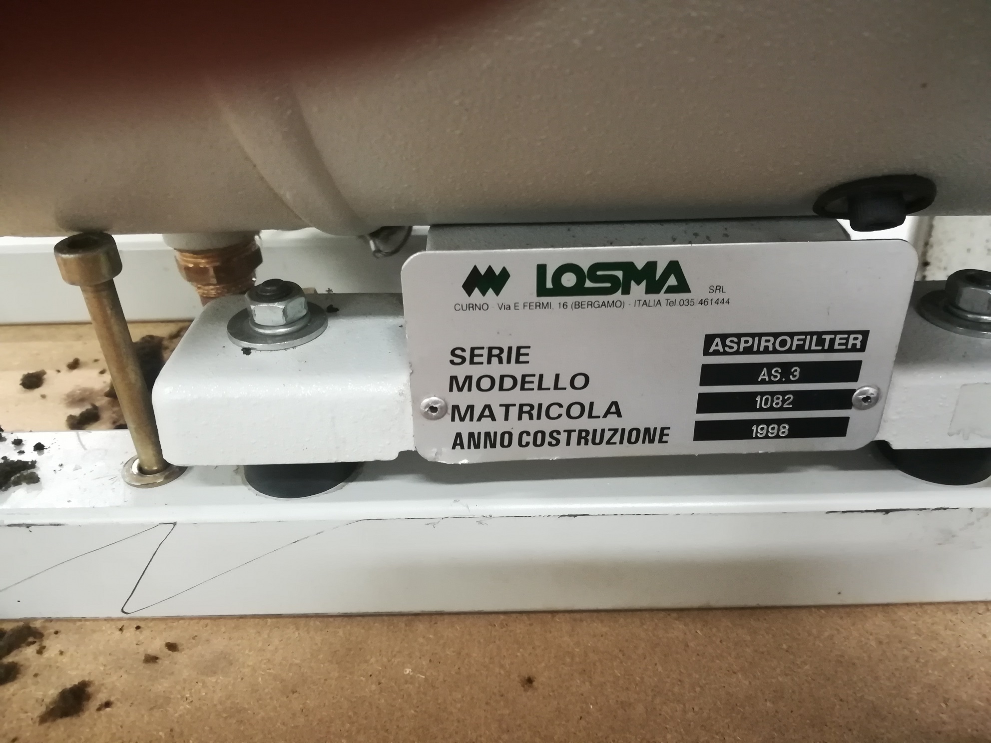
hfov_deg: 67.3
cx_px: 496
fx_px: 744
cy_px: 372
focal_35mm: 26
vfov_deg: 53.1
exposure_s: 1/20
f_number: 2.2
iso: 640
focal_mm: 3.83
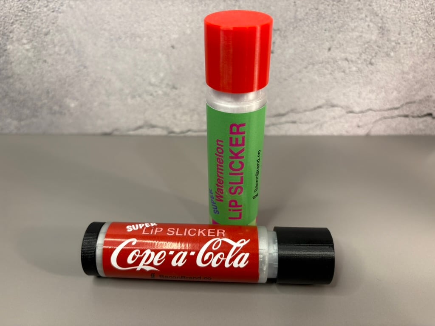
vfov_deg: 53.1
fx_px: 327
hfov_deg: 67.3
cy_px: 163
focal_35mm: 26
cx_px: 218
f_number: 1.6
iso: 80
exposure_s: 1/60
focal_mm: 5.96
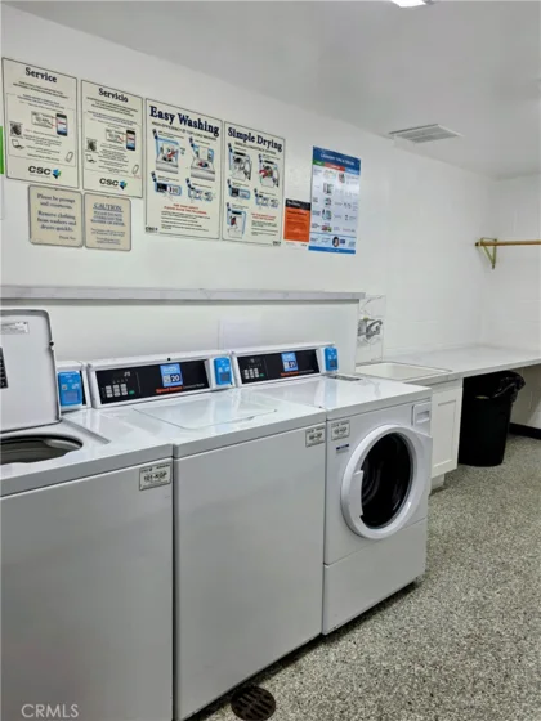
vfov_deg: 73.9
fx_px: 479
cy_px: 360
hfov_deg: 58.9
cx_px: 270
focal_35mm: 23
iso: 40
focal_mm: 6.3
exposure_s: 1/120
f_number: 1.7
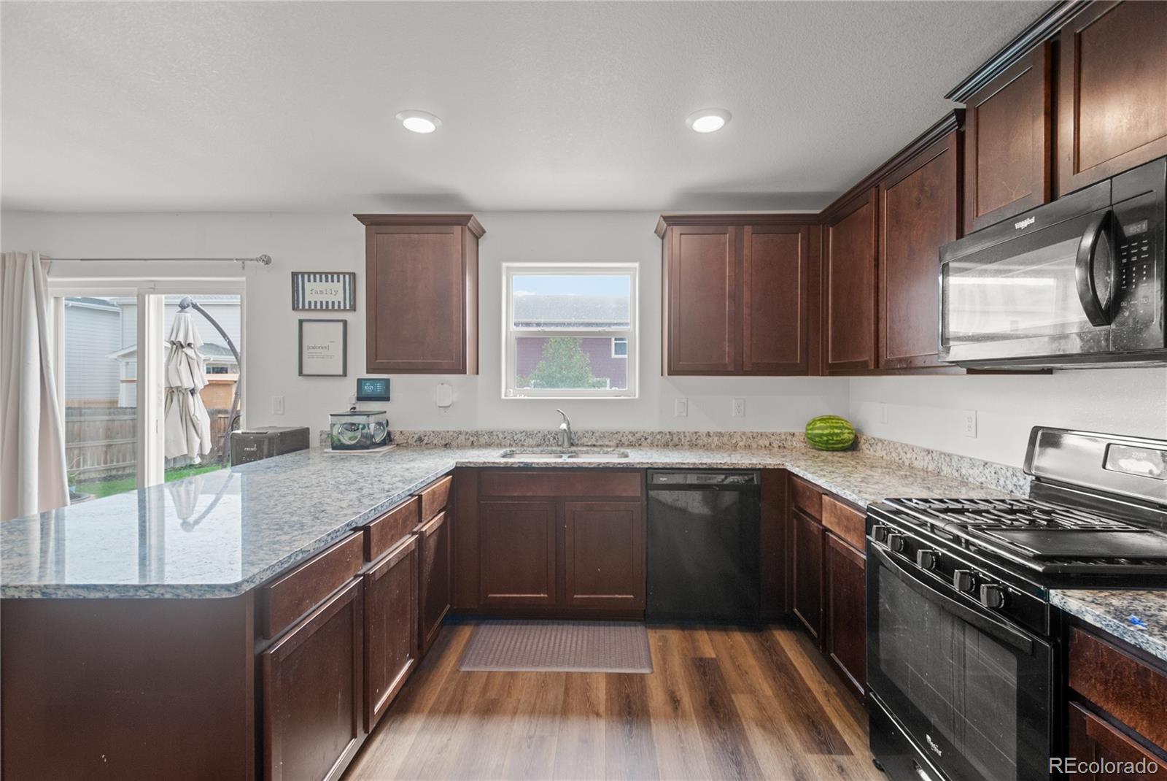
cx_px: 584
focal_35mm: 15
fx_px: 487
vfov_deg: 77.4
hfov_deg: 100.3
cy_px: 390
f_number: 3.5
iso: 200
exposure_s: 1/13
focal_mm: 10
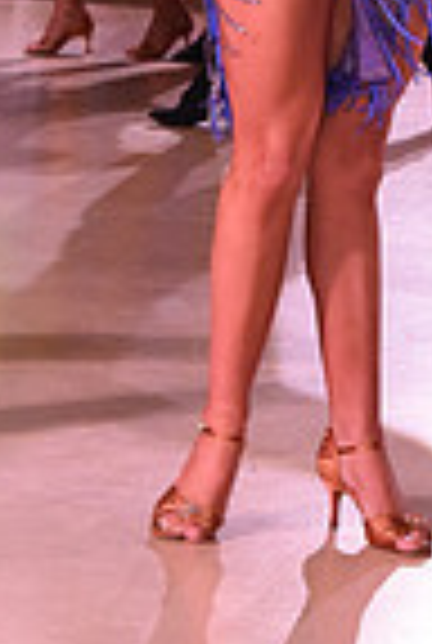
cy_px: -306
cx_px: 16
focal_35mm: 251
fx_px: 4496
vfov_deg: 8.0
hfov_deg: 5.5
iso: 2500
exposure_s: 1/320
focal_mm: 62
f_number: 7.1
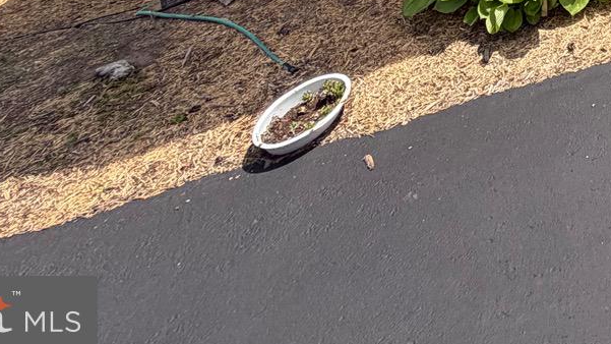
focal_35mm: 52
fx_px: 842
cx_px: 884
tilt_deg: -7.9
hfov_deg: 28.4
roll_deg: +1.1
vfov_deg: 15.7
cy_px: -422
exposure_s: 1/679
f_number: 2.2
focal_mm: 2.22
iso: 40
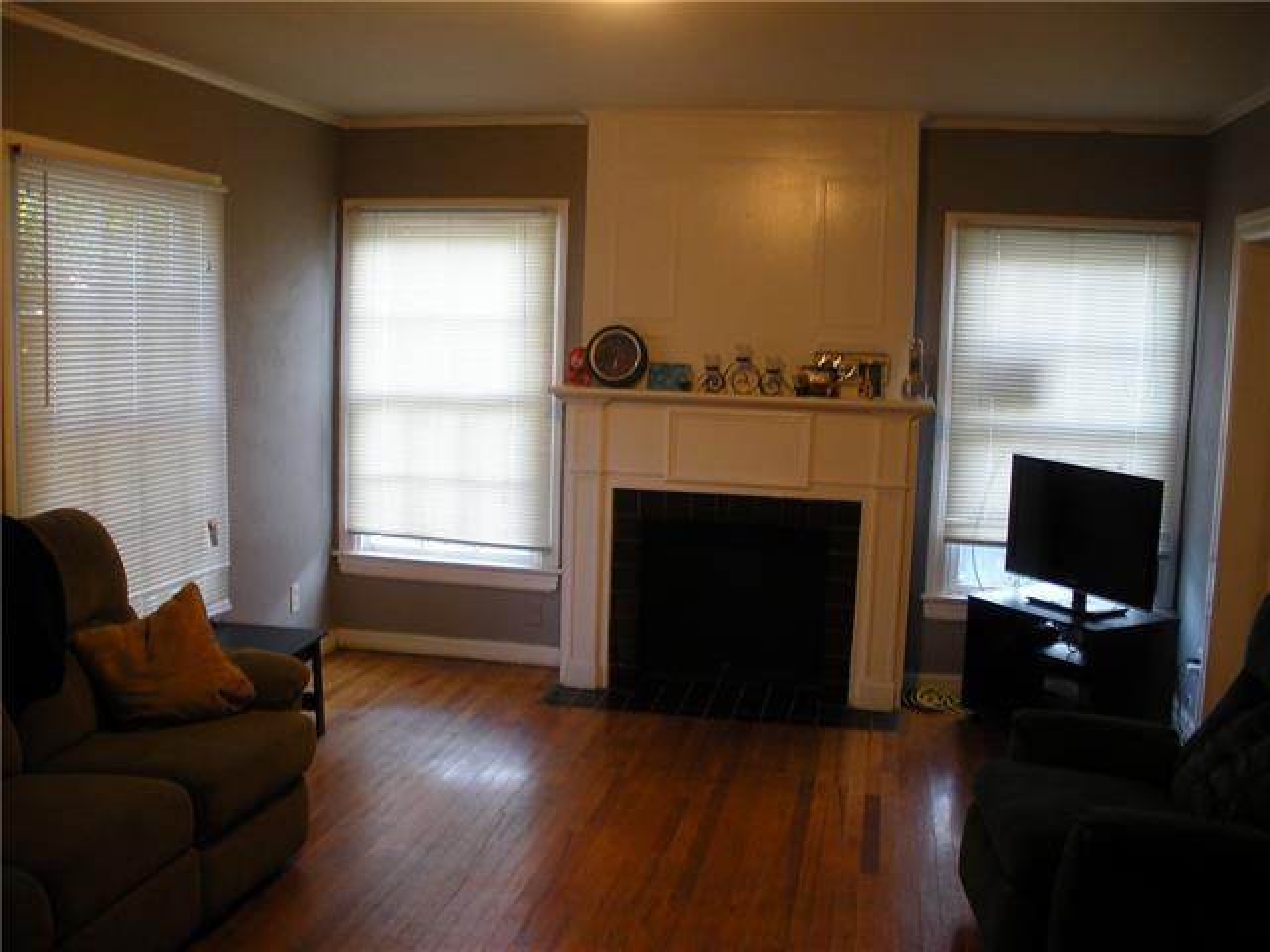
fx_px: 1321
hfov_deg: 51.4
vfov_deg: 39.7
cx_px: 635
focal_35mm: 36
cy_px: 476
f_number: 3.5
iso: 108
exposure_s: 1/8.3
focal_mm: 6.3
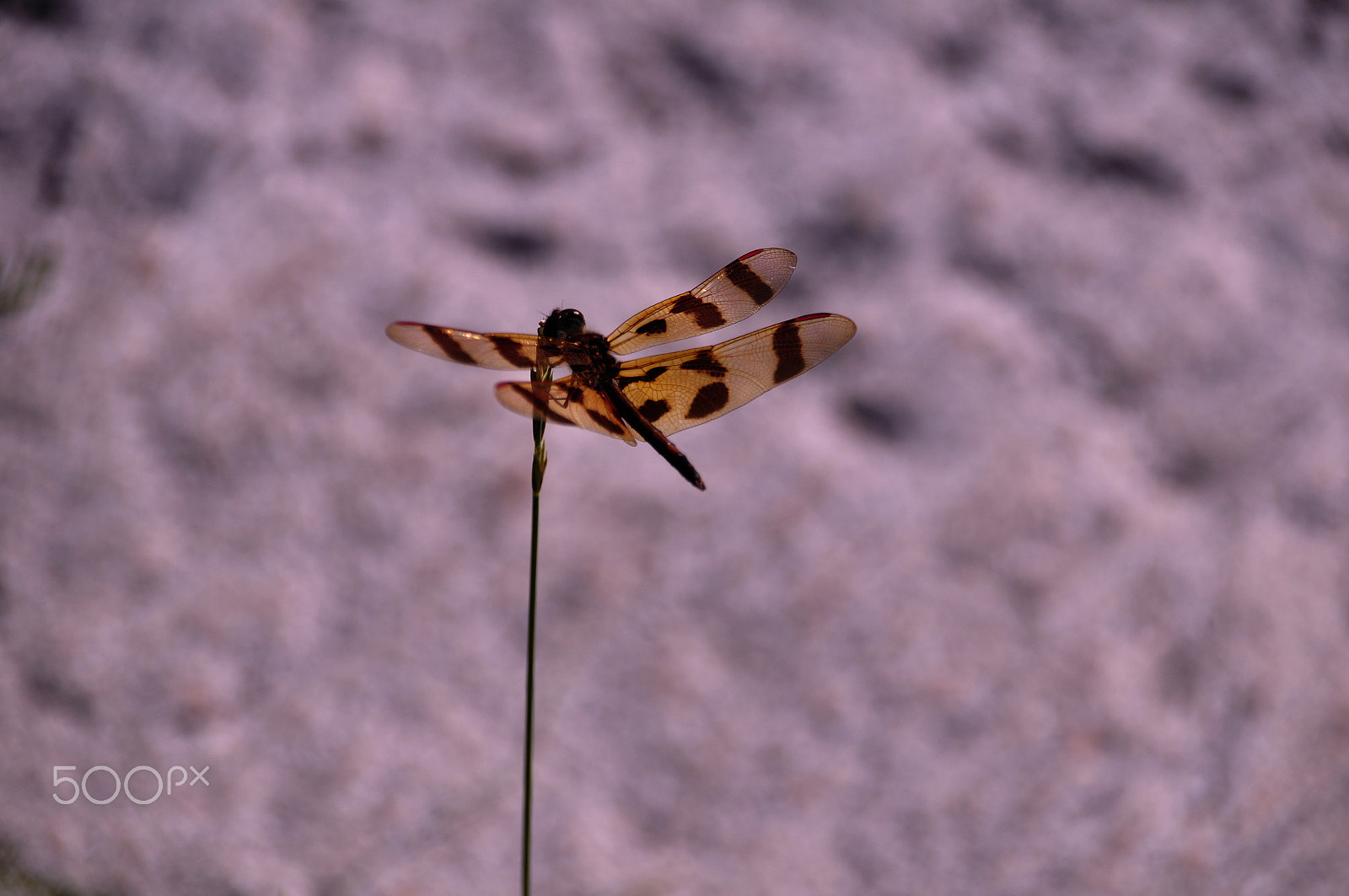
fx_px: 14036
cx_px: 674
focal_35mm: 375
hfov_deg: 5.5
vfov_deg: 3.7
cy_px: 448
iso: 200
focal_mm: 250
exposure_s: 1/800
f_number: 7.1
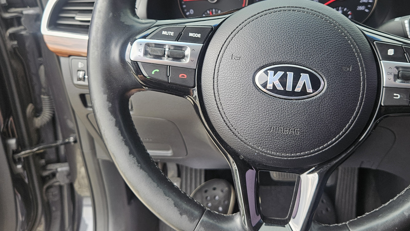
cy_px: 72
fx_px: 413
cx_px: 249
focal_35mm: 38
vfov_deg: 30.9
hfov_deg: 52.4
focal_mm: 5.4
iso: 50
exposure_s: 1/180
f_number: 1.8
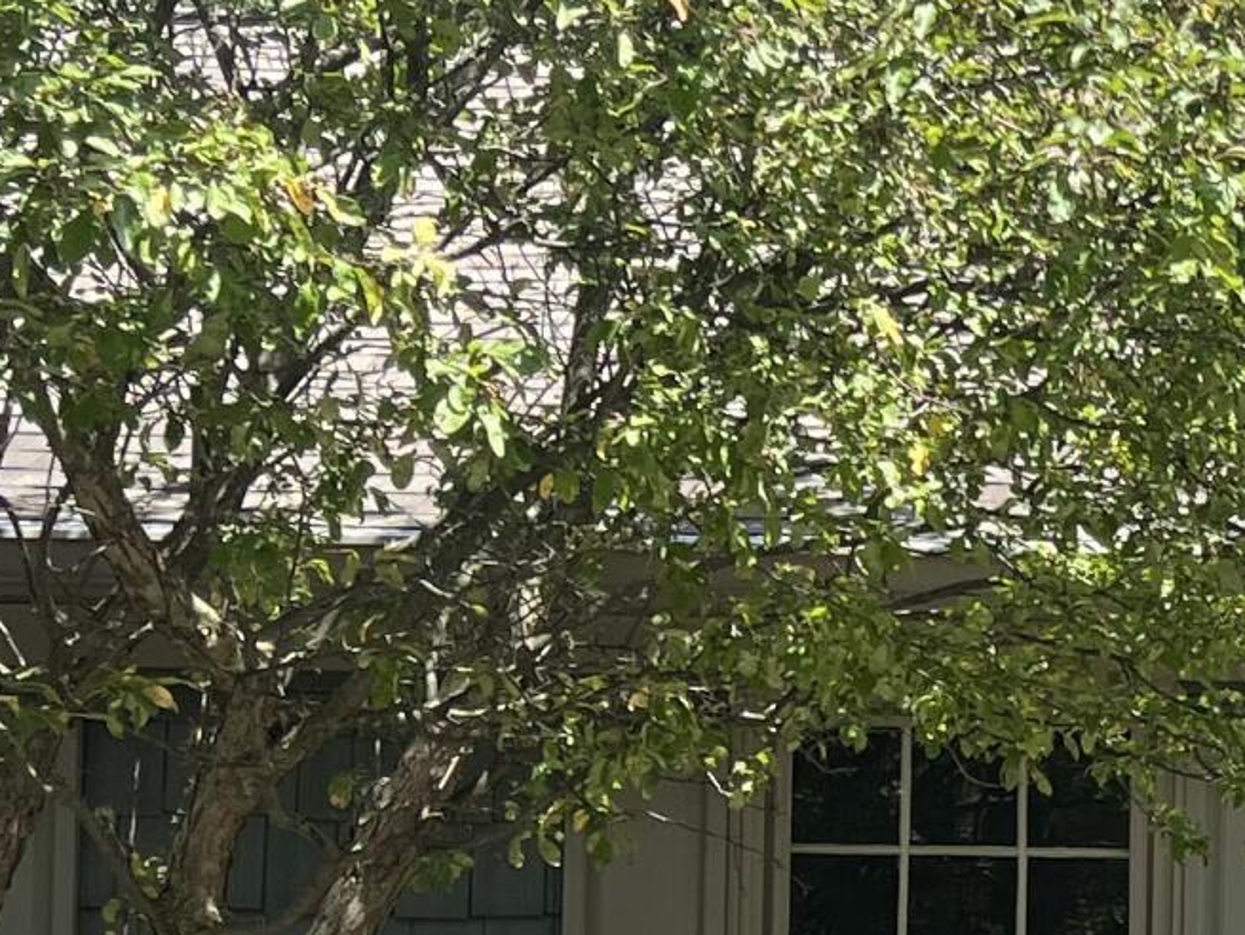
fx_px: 4282
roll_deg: -1.0
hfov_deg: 14.9
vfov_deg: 12.3
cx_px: 2079
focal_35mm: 119
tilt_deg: +0.8
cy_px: 1000
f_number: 1.6
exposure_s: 1/1151
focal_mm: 5.1
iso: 50
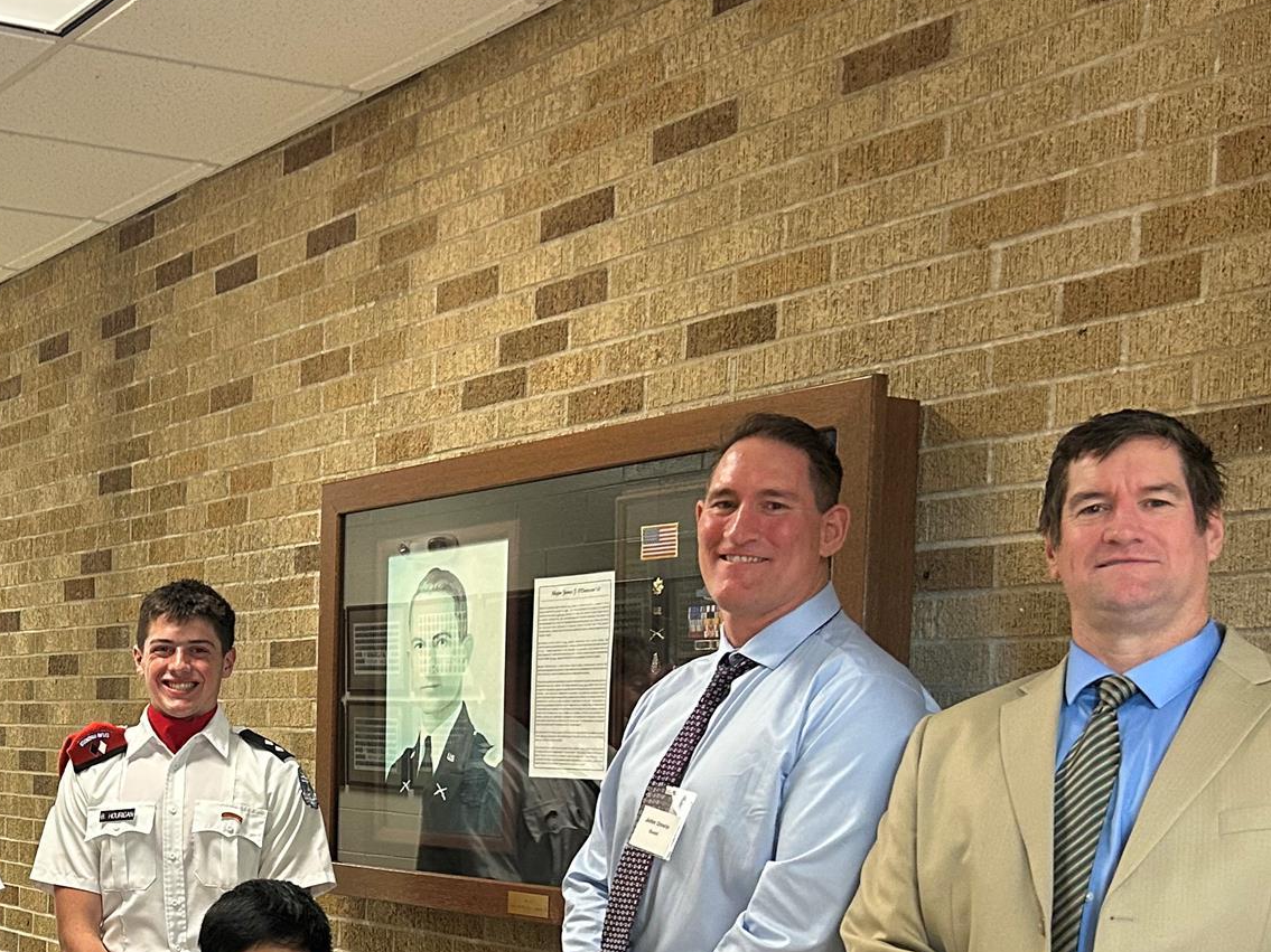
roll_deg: -0.5
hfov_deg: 33.6
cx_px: 199
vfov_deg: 25.7
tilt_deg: -4.1
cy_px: 865
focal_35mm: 55
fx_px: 2019
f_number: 1.5
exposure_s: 1/60
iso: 320
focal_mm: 5.7
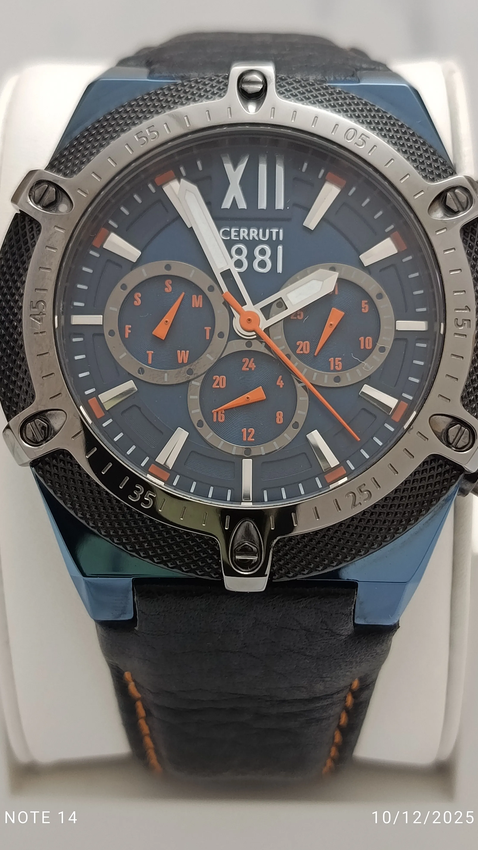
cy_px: 420
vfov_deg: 39.2
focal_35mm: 53
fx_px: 1194
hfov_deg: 22.6
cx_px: 235
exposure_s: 1/100
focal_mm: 5.24
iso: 612
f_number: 1.7
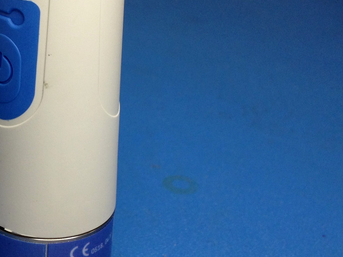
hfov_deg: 22.7
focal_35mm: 84
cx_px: 27
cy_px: 102
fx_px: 832
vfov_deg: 17.6
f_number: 2.4
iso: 80
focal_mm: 4.28
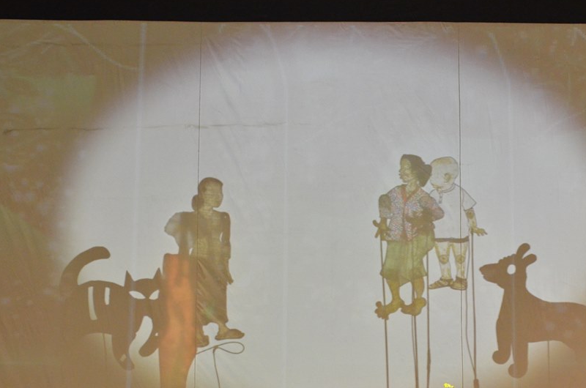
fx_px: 1462
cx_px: 338
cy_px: 233
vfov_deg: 15.1
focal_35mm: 90
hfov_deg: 22.6
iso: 3200
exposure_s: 1/60
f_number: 3.2
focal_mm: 48
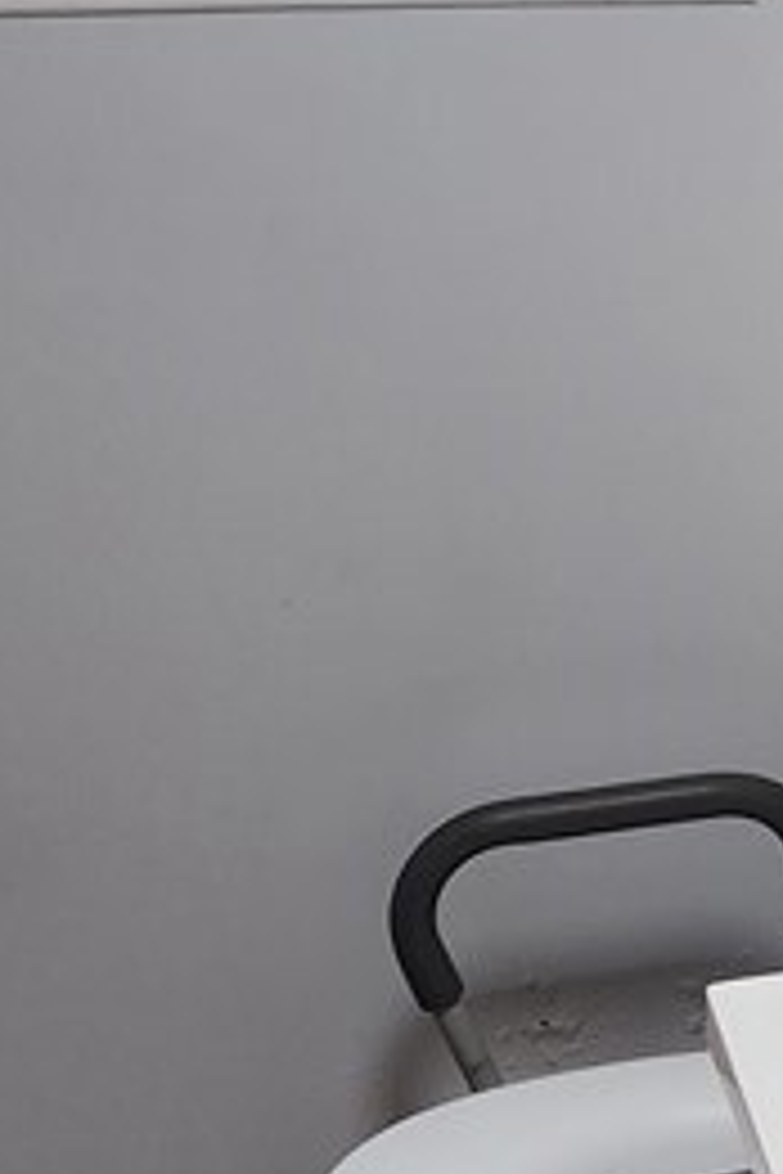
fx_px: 3067
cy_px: 270
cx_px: 1210
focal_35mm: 94
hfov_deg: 13.6
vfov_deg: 21.5
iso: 400
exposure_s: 1/120
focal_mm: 5.4
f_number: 1.8
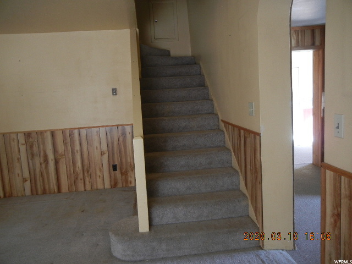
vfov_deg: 46.8
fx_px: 305
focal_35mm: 30
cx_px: 176
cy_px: 132
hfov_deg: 60.0
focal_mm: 5.4
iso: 310
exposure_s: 1/30
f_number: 3.5
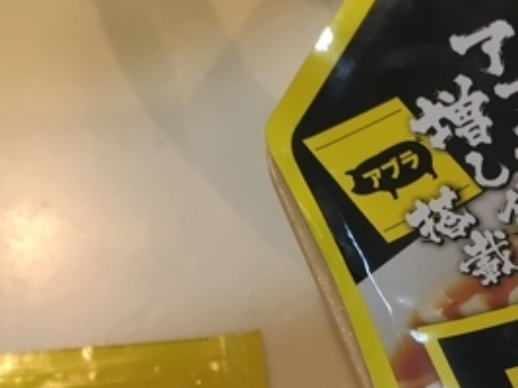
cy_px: 423
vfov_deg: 16.5
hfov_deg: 21.8
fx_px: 1301
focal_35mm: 87
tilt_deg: -60.4
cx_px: 502
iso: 50
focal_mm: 4.15
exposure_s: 1/30
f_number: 2.2
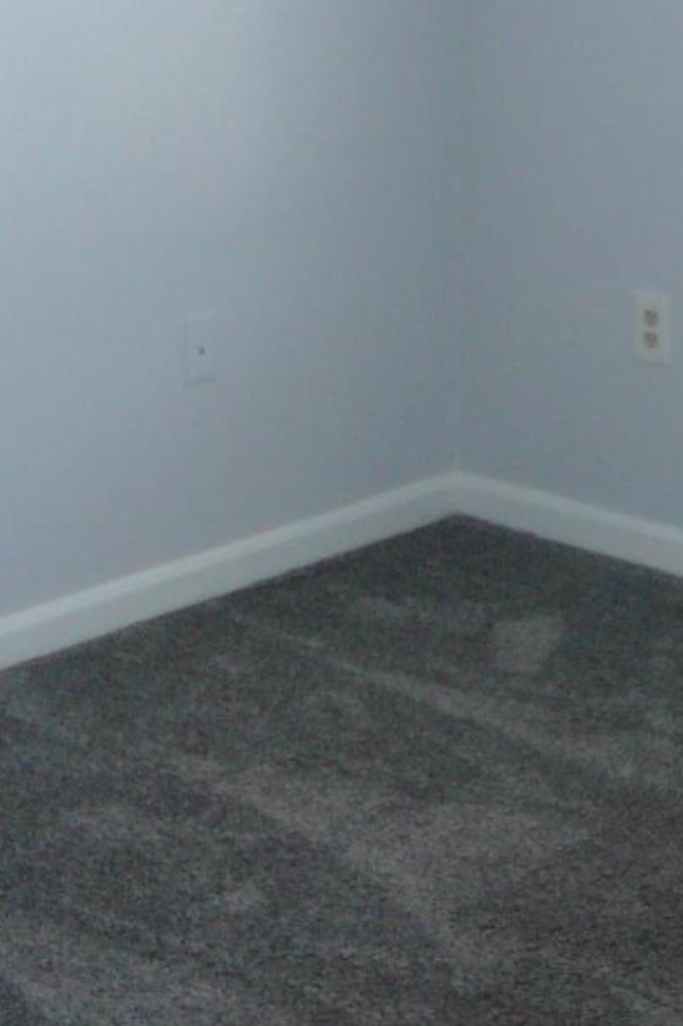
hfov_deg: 15.8
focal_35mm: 86
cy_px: 261
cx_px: 432
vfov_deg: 23.4
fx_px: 2450
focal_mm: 5.2
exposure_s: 1/30
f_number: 2.8
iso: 100
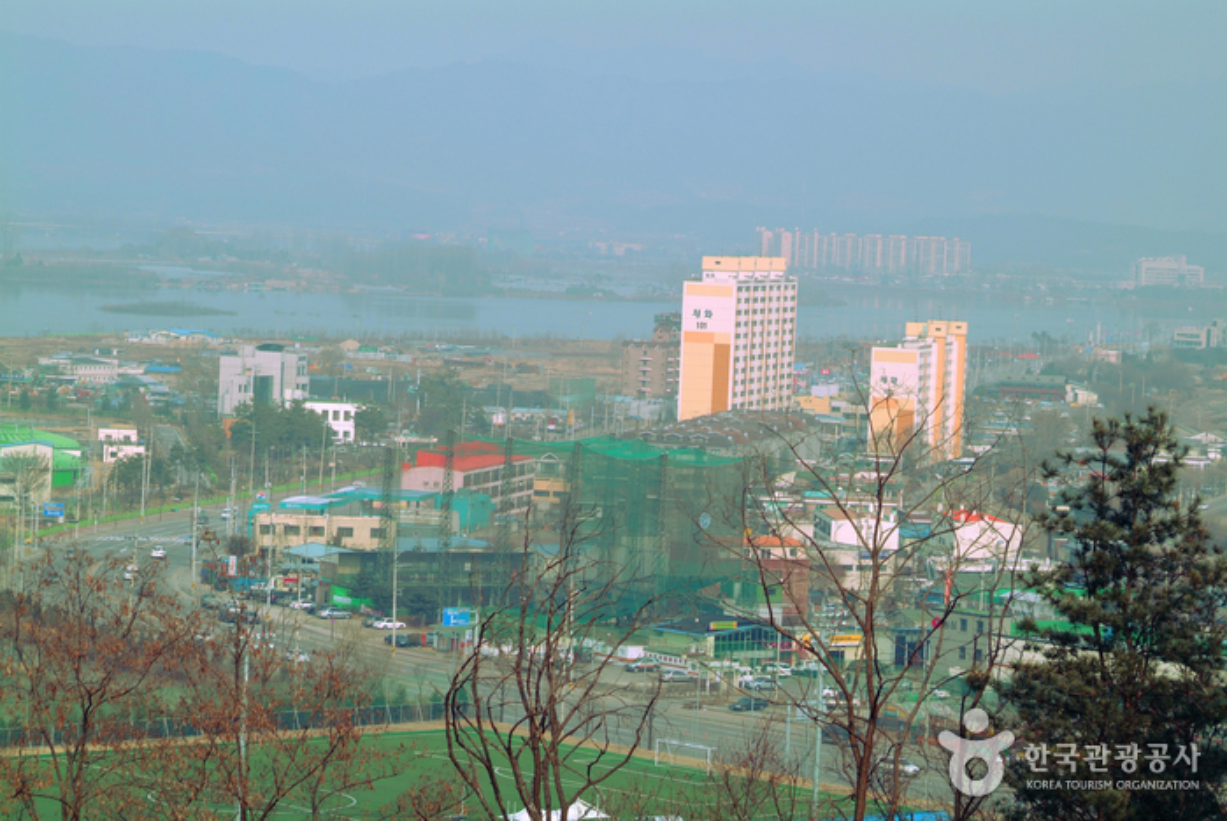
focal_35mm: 128
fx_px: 4368
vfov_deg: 10.7
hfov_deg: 16.0
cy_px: 410
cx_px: 614
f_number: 6.7
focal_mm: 85
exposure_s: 1/180
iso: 100
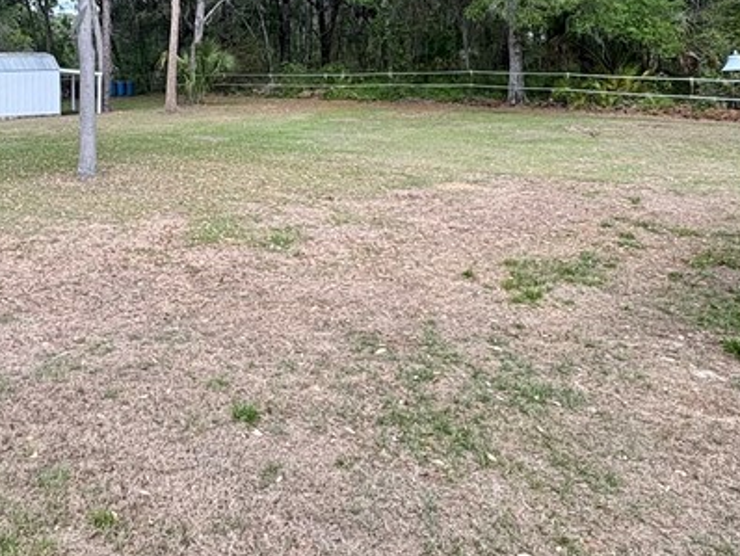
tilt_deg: +1.6
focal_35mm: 36
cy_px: 63
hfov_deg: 50.1
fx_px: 770
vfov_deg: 37.3
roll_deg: +0.6
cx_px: 225
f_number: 2.2
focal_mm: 2.22
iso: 64
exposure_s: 1/512
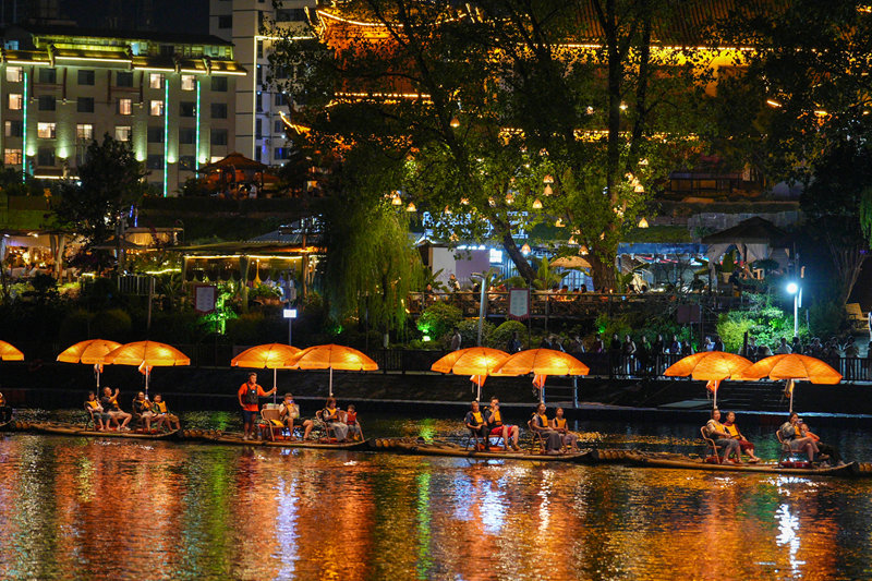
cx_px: 436
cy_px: 290
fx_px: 3875
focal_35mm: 160
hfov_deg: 12.8
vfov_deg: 8.6
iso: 3200
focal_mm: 107
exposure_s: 1/125
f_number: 2.8
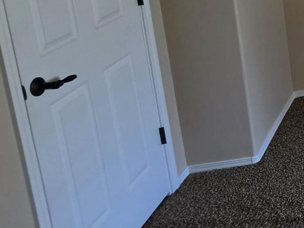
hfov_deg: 20.7
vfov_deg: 24.7
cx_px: 578
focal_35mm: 53
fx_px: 465
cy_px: -51
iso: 100
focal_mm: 2.2
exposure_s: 1/120
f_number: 1.9
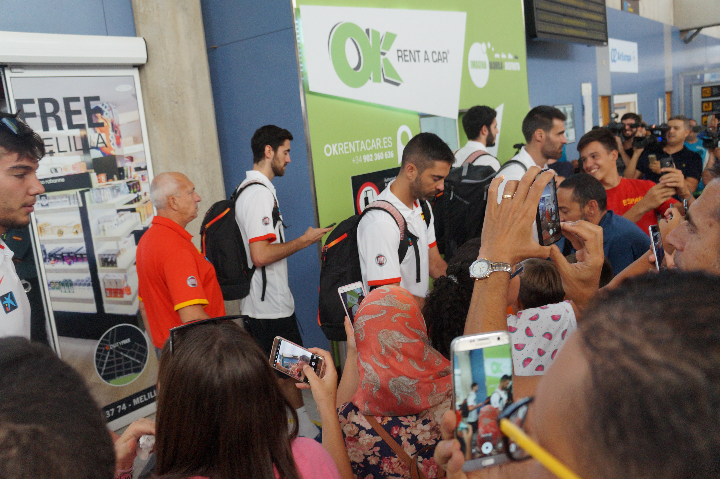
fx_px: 600
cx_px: 360
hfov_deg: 62.0
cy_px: 240
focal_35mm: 30
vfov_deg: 43.6
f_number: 4
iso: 1000
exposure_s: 1/160
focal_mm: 20
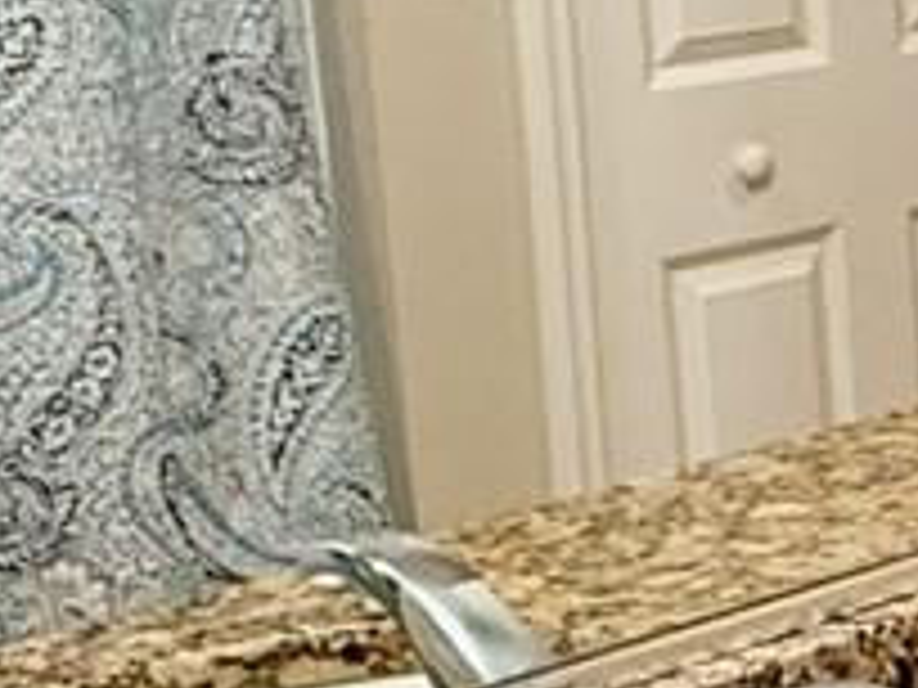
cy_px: 306
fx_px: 2917
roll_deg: +0.4
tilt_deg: -13.0
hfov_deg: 15.0
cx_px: 1755
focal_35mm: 110
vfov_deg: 13.5
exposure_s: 1/120
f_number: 2.2
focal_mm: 2.22
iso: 250
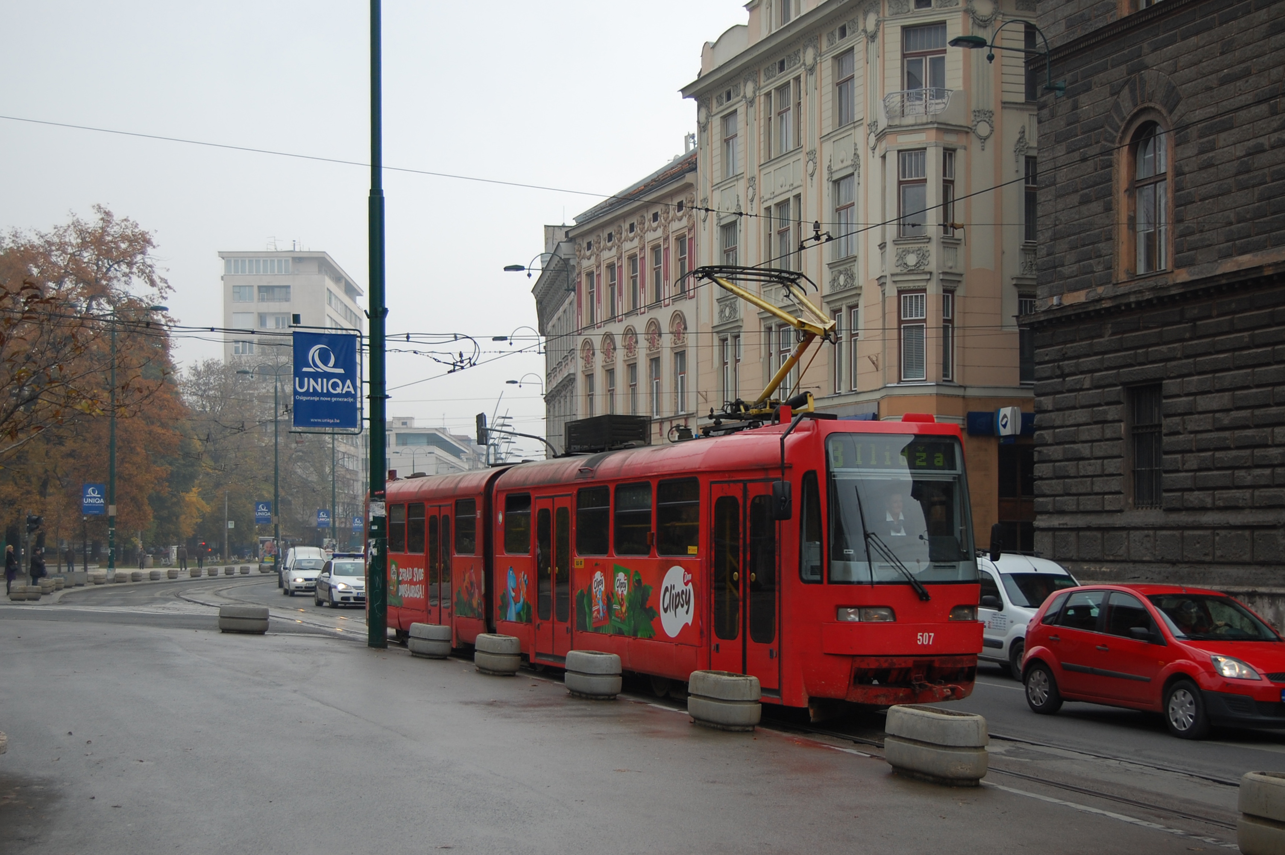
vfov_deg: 28.0
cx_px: 642
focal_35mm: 48
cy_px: 428
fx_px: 1712
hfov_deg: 41.1
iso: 200
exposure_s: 1/400
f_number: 4.5
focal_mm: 32
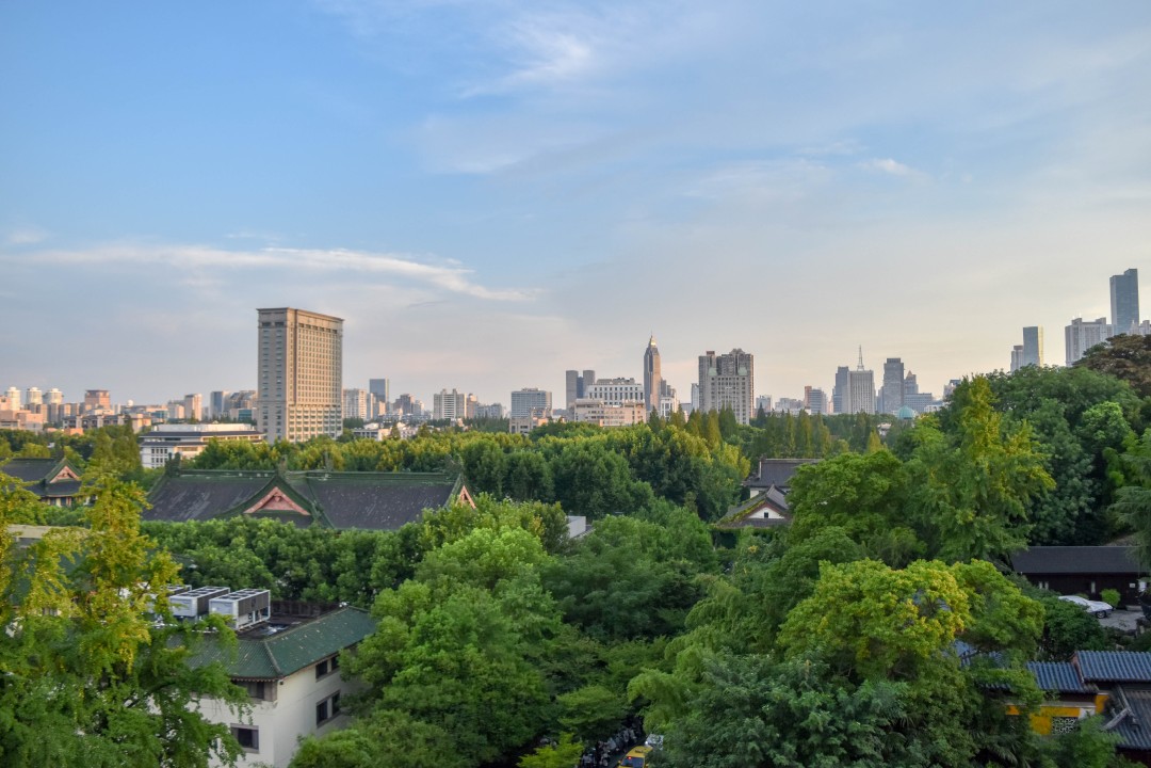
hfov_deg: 67.4
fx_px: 863
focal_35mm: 27
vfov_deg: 47.9
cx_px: 576
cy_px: 384
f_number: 4
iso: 500
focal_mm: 18
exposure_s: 1/1000
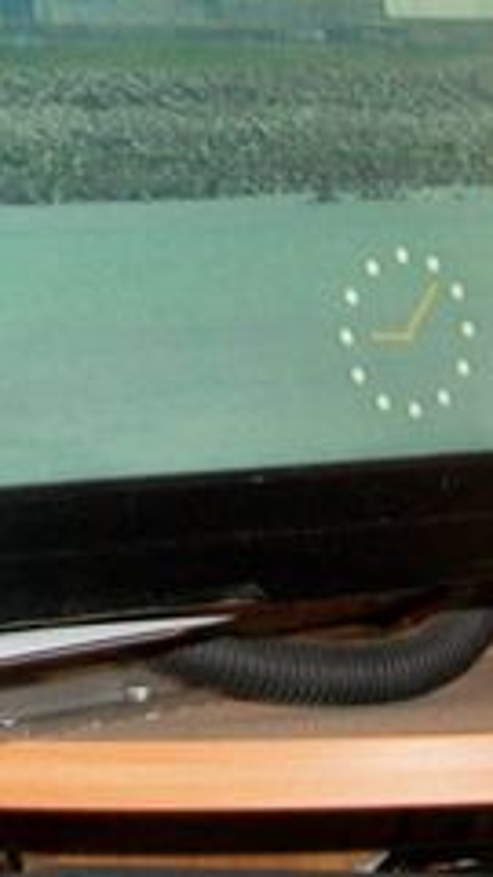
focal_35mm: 145
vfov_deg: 14.7
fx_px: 3370
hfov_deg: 7.8
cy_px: 172
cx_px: -628
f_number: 2.9
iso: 160
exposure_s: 1/30
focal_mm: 5.7
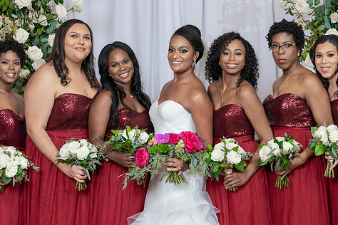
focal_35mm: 90
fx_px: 845
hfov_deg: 22.6
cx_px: 181
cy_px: 124
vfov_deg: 15.2
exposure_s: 1/200
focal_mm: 70
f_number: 5.6
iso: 2000
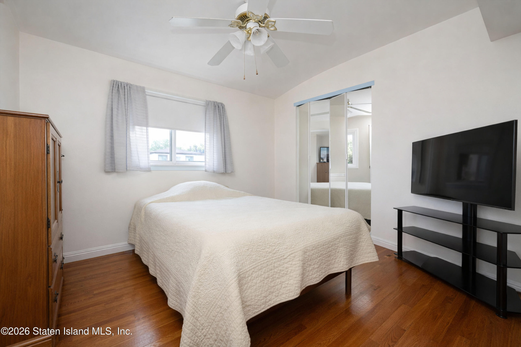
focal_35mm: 16
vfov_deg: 73.8
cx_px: 260
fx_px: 232
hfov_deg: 96.7
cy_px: 174
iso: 64
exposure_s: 1/30
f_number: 4
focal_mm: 16
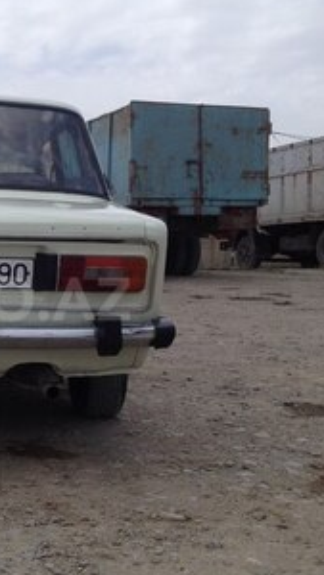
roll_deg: -0.9
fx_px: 961
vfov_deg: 33.3
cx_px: -17
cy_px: 299
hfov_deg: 18.5
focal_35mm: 63
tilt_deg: -0.1
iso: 50
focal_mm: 4.28
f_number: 2.4
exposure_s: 1/2513
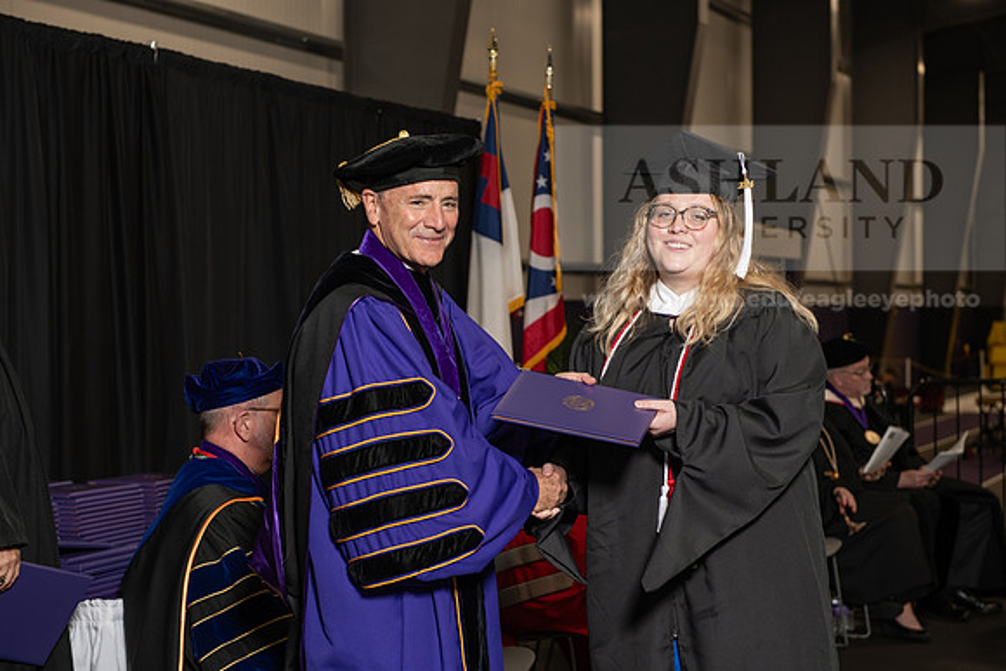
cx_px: 503
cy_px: 336
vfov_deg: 19.5
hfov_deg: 28.8
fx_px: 1956
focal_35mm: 70
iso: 800
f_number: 5
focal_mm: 70
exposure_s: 1/125
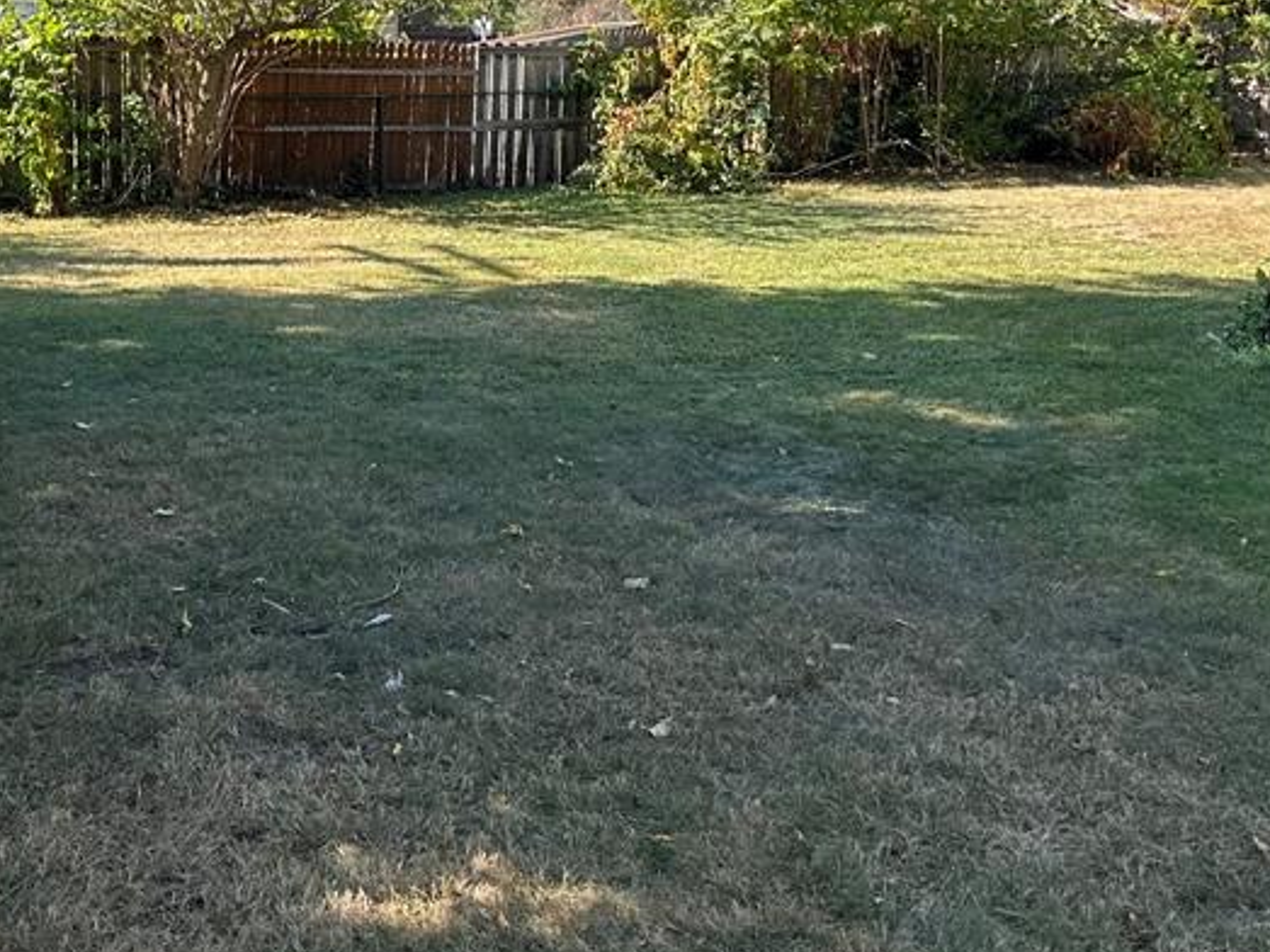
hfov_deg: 40.4
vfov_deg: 30.2
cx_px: 559
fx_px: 1724
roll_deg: +0.3
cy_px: 209
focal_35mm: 47
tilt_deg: -4.8
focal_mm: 6.86
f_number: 1.78
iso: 80
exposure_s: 1/685
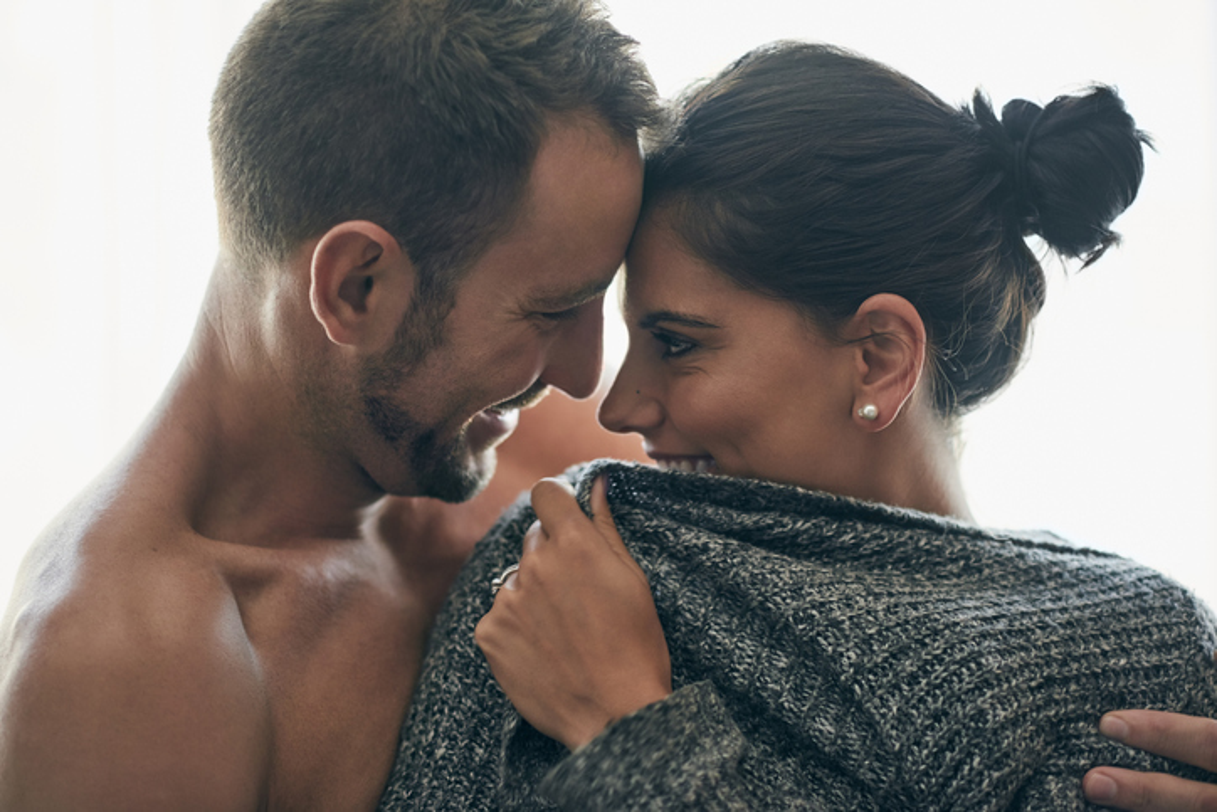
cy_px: 406
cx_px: 608
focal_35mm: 85
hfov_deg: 23.9
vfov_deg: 16.1
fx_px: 2874
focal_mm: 85
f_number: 2
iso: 500
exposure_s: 1/100
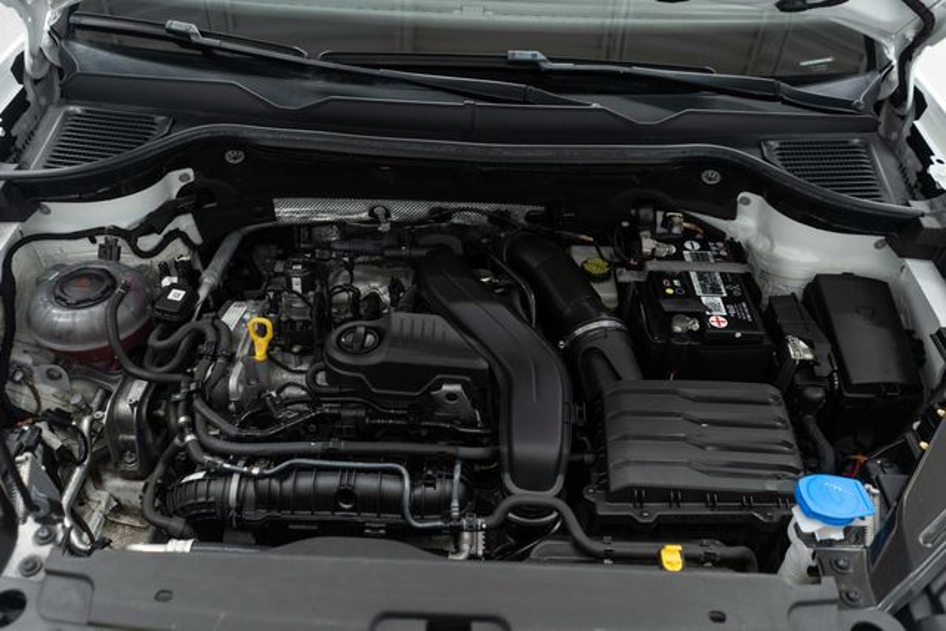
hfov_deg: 65.5
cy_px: 316
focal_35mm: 28
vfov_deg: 46.4
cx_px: 473
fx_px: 736
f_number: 3.2
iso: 400
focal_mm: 28
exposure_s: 1/40
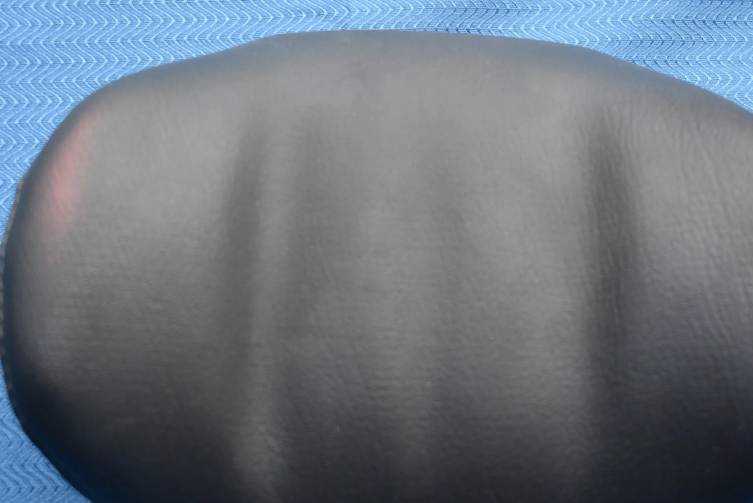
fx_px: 1611
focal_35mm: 77
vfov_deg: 17.7
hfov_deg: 26.3
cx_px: 411
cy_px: 305
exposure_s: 1/250
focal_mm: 34
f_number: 4.5
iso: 500
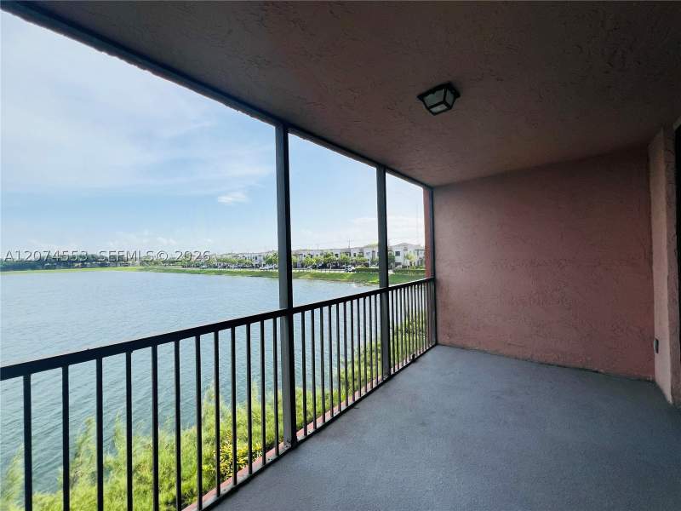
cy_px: 256
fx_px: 256
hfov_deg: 106.2
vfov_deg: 89.9
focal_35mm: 13
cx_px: 340
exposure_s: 1/1340
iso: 32
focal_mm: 1.57
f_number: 1.8
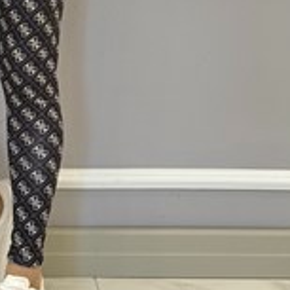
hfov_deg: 12.0
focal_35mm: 144
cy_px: -93
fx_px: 1365
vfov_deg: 11.8
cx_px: -11
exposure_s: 1/74
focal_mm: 6.76
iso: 100
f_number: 1.78
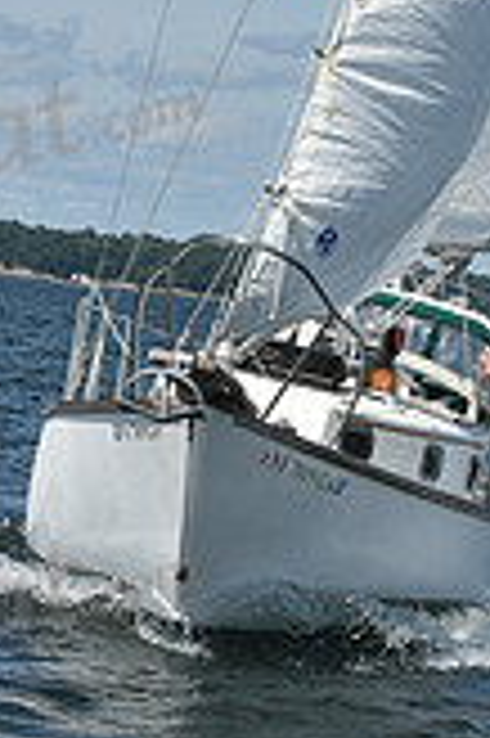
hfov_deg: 5.5
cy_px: 342
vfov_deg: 8.3
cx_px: 434
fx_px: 5074
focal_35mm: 248
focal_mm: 70
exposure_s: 1/1000
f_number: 11
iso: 320
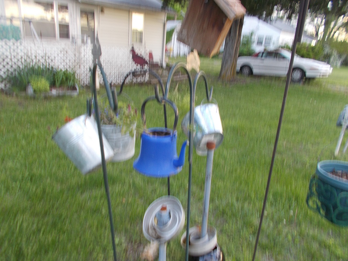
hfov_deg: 67.3
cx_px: 174
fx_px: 261
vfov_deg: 53.1
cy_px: 130
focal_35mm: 26
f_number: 3.2
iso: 80
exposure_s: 1/25
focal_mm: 4.6
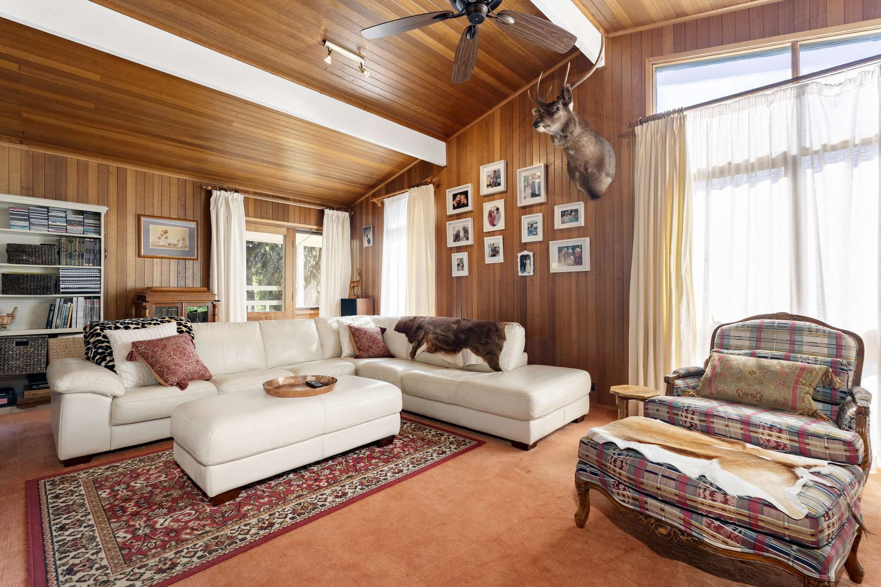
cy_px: 294
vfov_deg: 73.7
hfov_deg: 96.7
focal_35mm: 16
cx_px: 440
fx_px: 392
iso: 320
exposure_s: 1/25
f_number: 7.1
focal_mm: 16
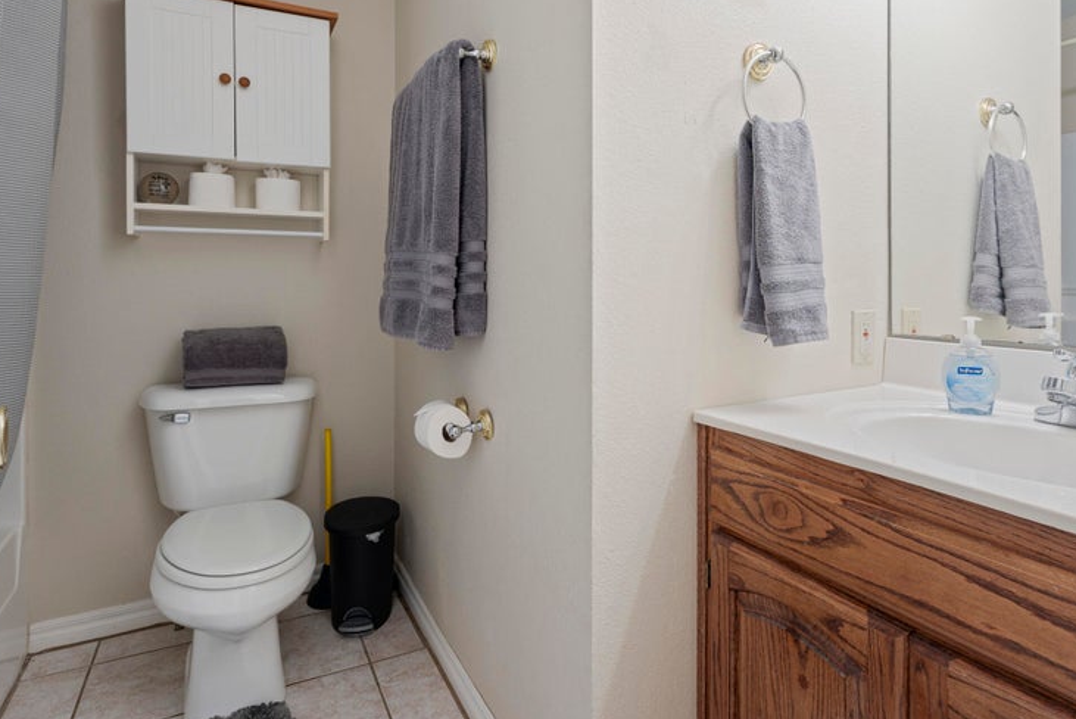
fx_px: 628
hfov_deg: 81.2
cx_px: 543
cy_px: 276
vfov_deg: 58.9
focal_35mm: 21
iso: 200
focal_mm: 16
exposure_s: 1/2
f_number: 8
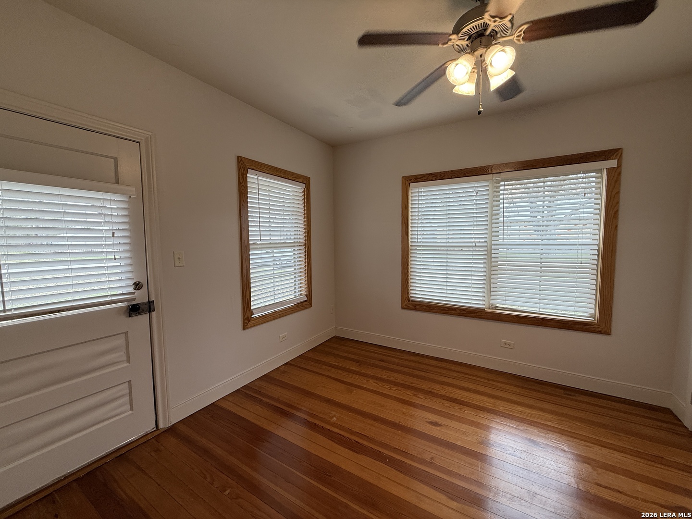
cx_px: 346
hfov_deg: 102.1
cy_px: 260
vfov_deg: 85.7
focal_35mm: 14
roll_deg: +0.5
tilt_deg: -3.8
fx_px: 280
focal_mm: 2.22
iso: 80
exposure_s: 1/120
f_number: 2.2
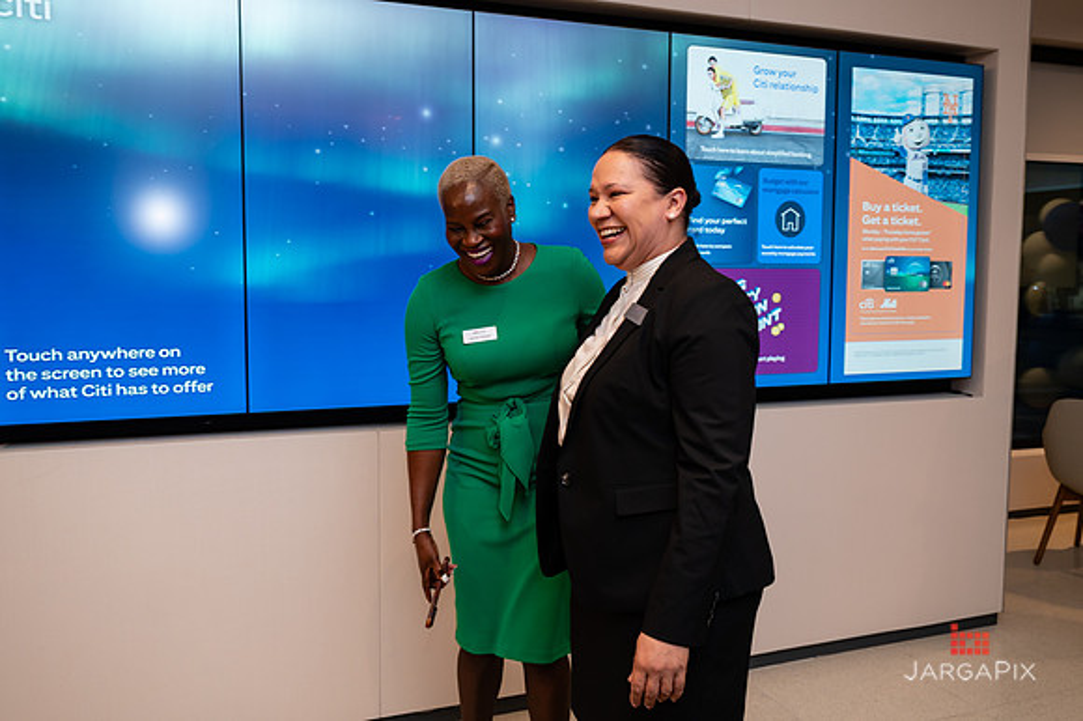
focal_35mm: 31
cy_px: 343
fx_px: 944
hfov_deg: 59.7
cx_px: 544
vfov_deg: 41.8
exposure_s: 1/160
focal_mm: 29
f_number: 4
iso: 400
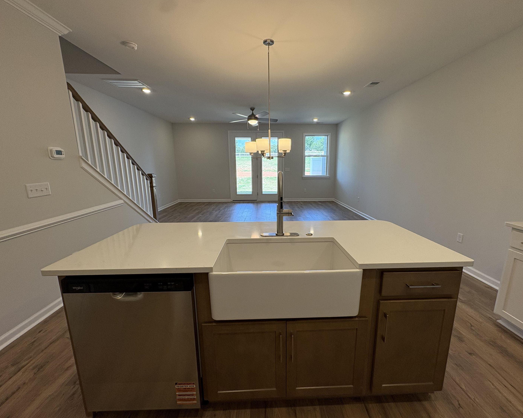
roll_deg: +0.0
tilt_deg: -10.3
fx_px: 232
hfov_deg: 96.7
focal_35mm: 15
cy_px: 210
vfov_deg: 84.0
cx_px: 274
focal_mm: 2.22
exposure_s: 1/132
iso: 100
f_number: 2.2
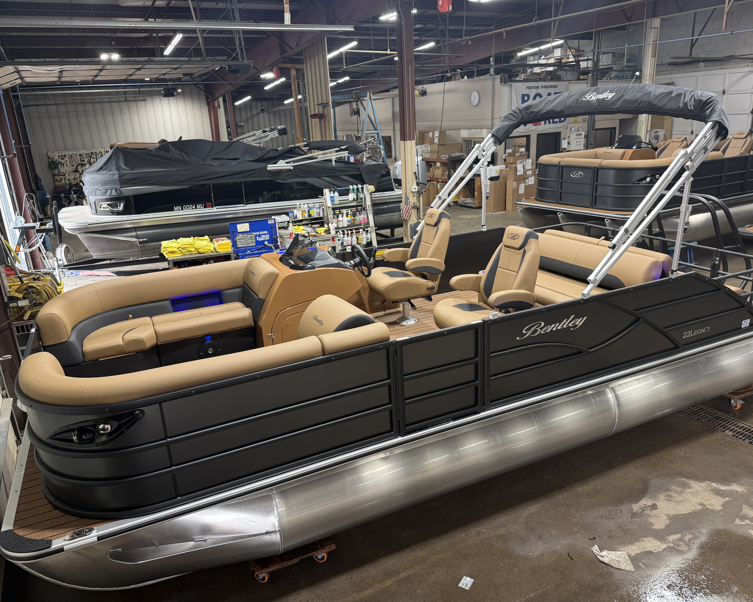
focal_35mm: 25
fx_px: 557
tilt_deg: -18.4
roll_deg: +3.3
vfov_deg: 56.8
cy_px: 301
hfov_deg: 68.1
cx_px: 376
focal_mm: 6.76
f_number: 1.78
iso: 125
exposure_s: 1/60
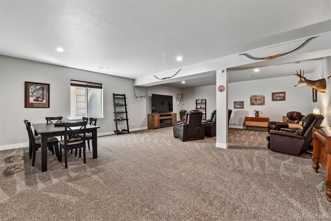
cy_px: 110
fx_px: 129
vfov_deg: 81.2
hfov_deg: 104.3
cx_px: 166
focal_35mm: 14
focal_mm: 14
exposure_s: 1/1.67
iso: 400
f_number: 11
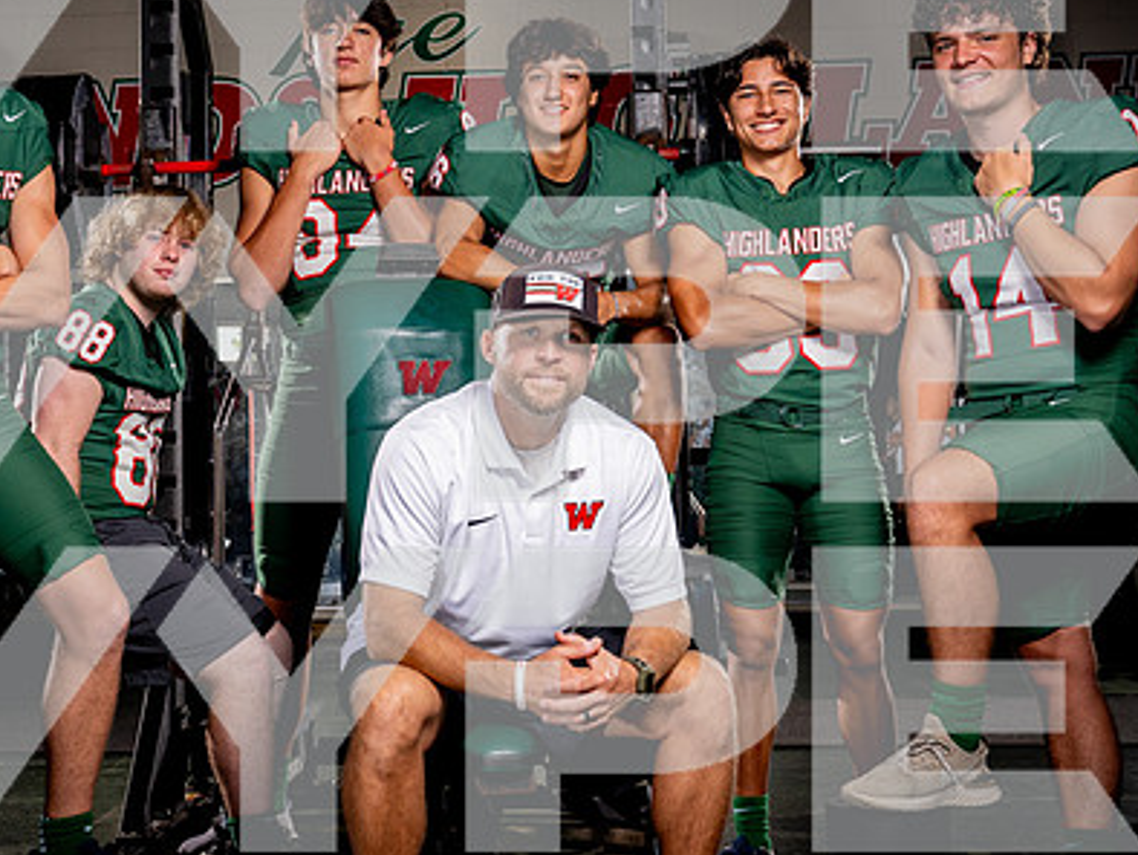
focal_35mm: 58
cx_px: 419
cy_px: 351
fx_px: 1908
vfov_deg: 25.2
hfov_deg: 33.0
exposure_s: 1/250
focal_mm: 41
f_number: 5.6
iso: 200
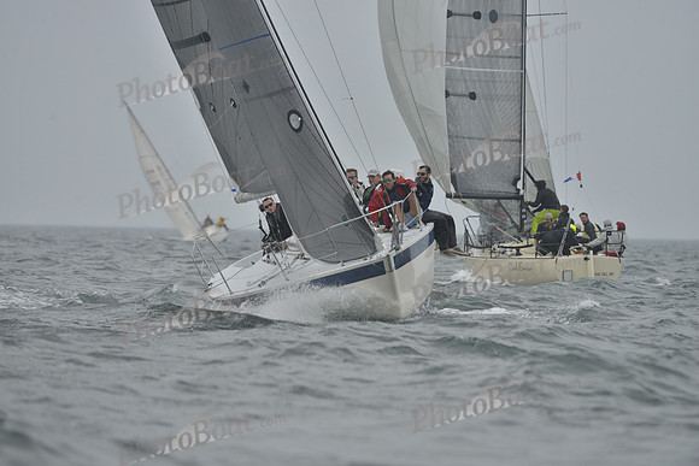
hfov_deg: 5.2
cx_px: 350
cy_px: 233
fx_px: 7768
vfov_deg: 3.4
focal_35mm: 400
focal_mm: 400
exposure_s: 1/800
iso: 400
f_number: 6.3
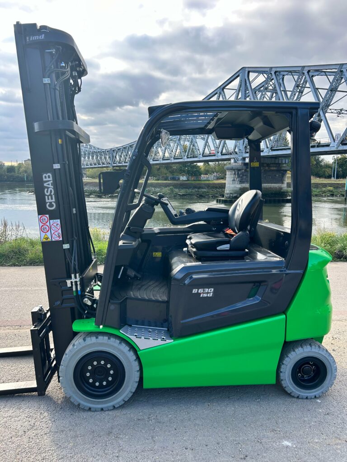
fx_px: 348
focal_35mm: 26
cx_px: 174
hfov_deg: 53.1
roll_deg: -0.3
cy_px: 231
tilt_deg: -8.3
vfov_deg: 67.3
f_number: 1.5
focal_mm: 5.7
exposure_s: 1/552
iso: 50
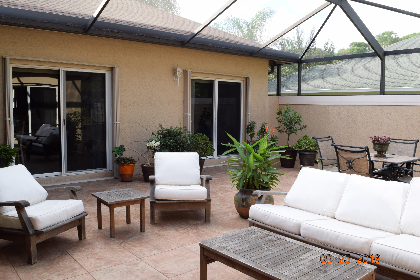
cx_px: 210
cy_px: 140
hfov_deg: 61.9
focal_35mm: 30
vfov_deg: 43.6
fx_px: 350
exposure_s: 1/30
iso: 360
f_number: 16
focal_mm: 20
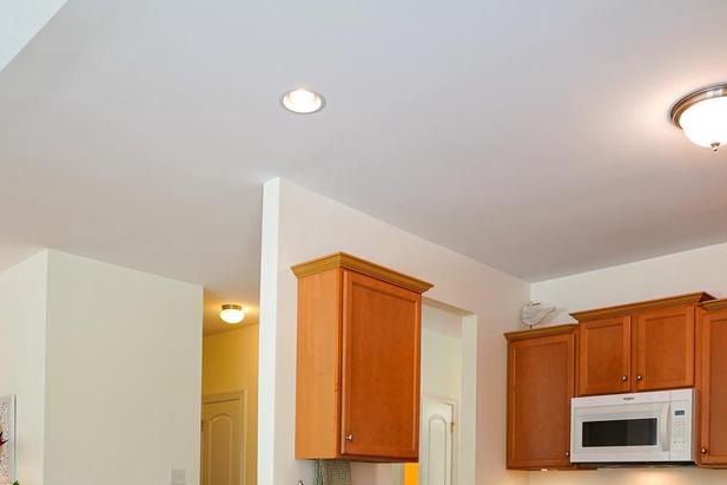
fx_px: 707
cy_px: 489
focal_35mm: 35
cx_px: 399
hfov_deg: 54.4
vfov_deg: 34.3
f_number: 3.2
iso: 100
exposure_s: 1/40
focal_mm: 10
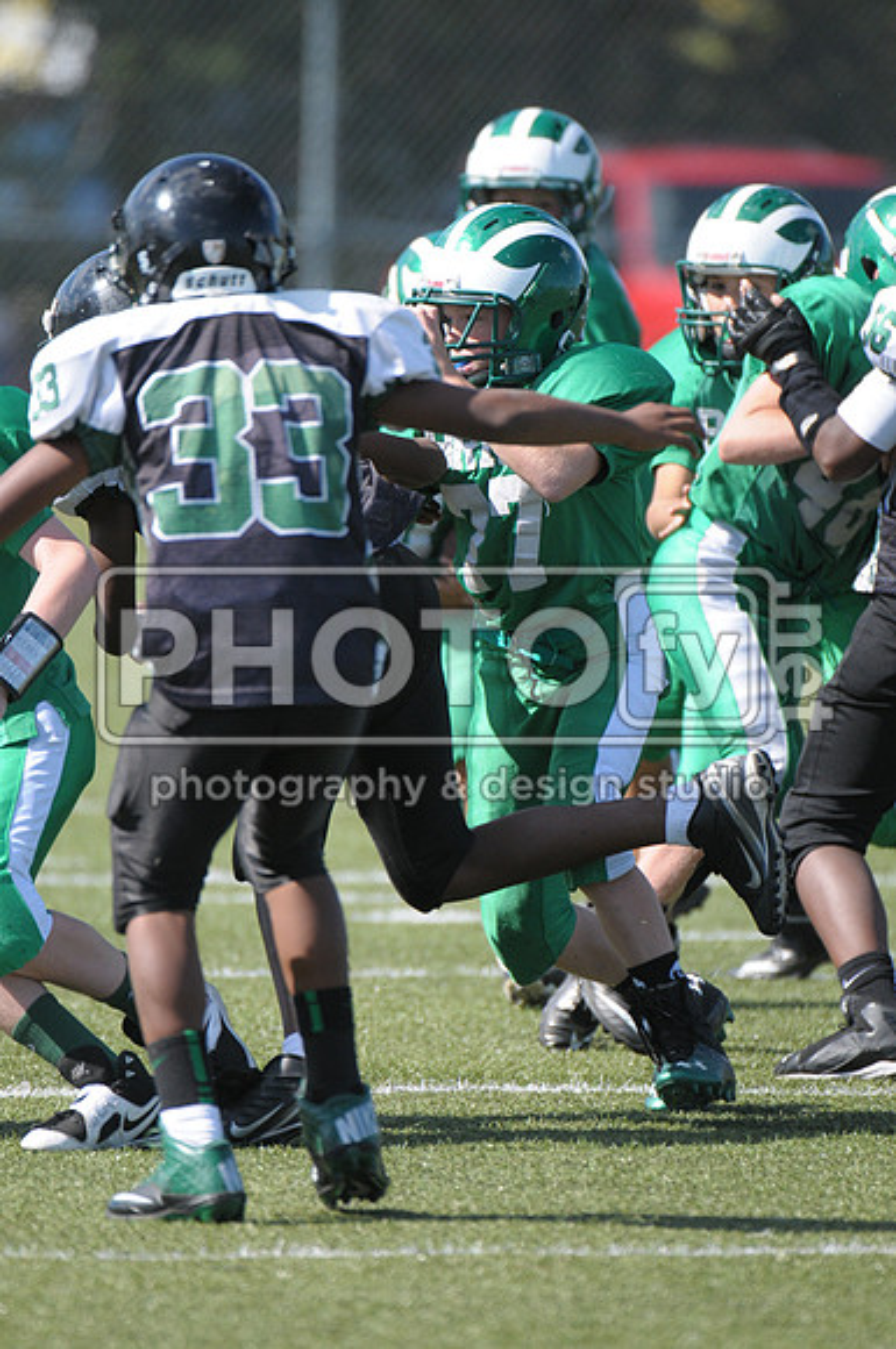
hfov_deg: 2.3
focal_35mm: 600
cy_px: 674
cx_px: 448
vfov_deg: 3.4
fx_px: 22465
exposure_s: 1/2500
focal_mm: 400
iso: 640
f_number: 4
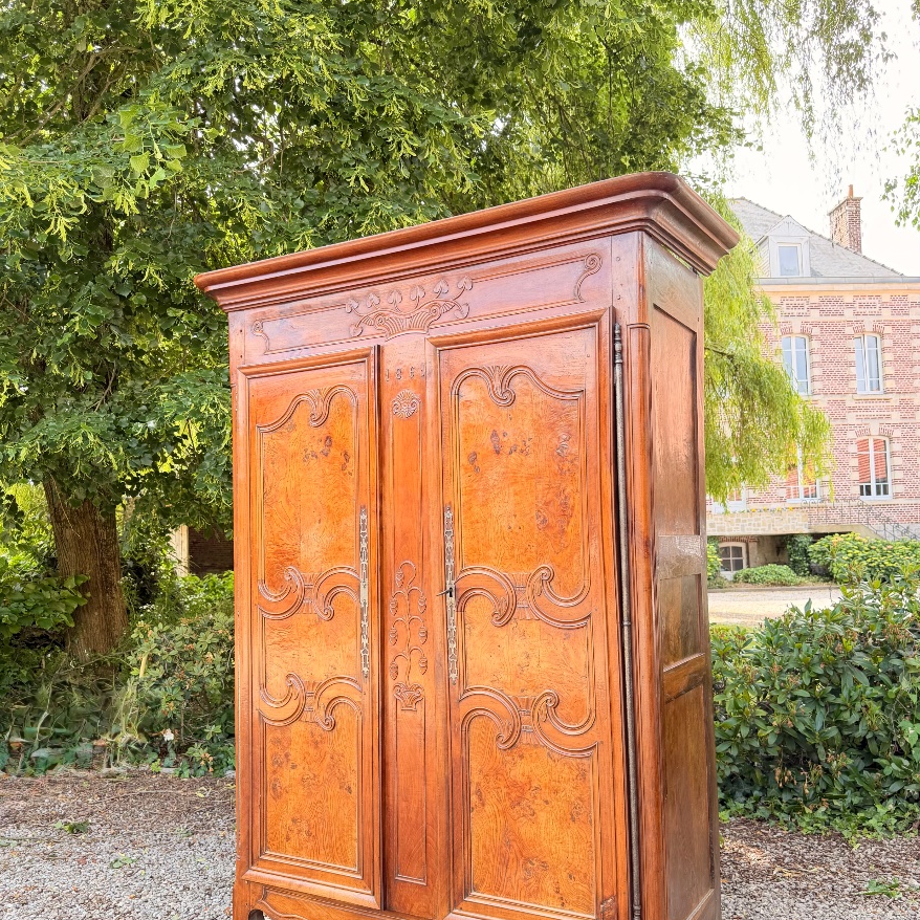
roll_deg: +1.9
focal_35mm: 29
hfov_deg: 55.6
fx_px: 872
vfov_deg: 55.4
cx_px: 466
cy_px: 534
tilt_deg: +1.9
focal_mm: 6.76
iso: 80
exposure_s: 1/191
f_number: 1.78
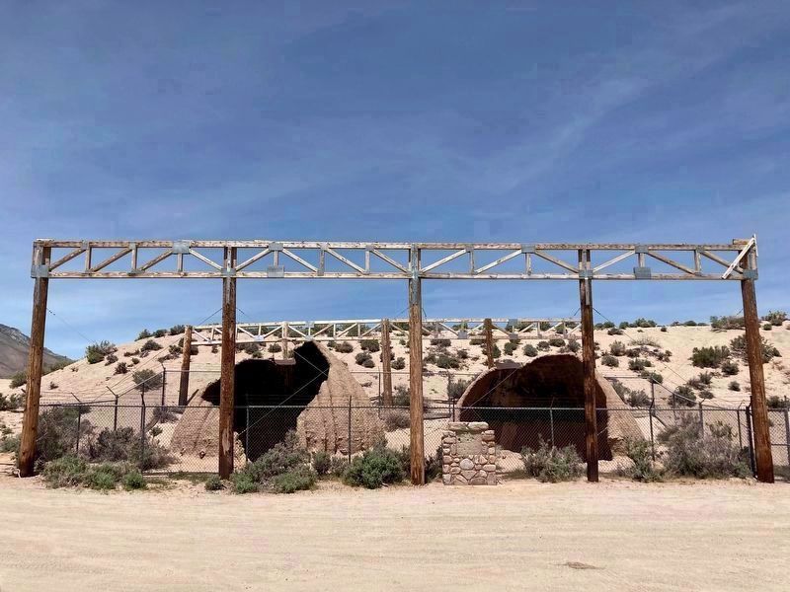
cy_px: 296
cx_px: 395
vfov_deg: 49.7
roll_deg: +0.4
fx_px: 639
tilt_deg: +10.3
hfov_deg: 63.4
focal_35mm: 28
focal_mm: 3.99
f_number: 1.8
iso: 25
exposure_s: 1/3690
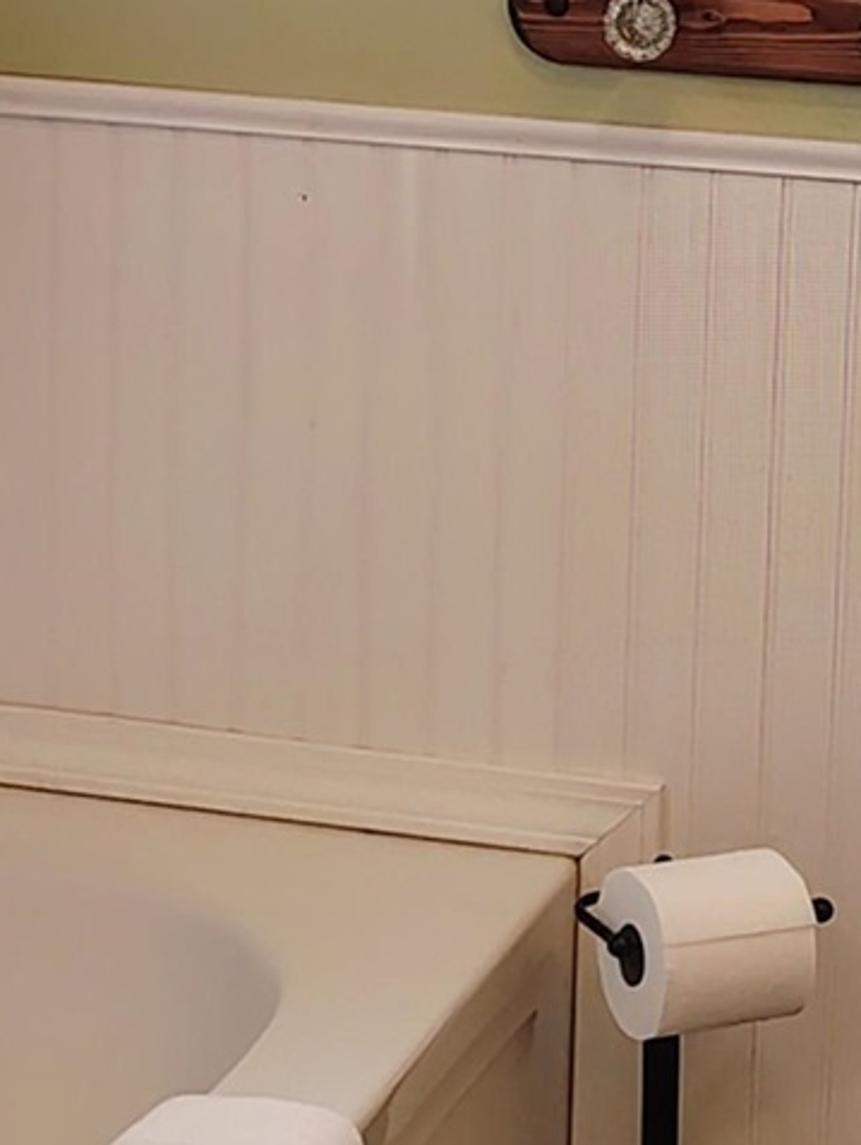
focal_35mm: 116
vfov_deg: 16.8
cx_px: 636
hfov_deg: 12.8
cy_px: 245
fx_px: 3838
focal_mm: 5.56
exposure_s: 1/120
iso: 878
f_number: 1.8
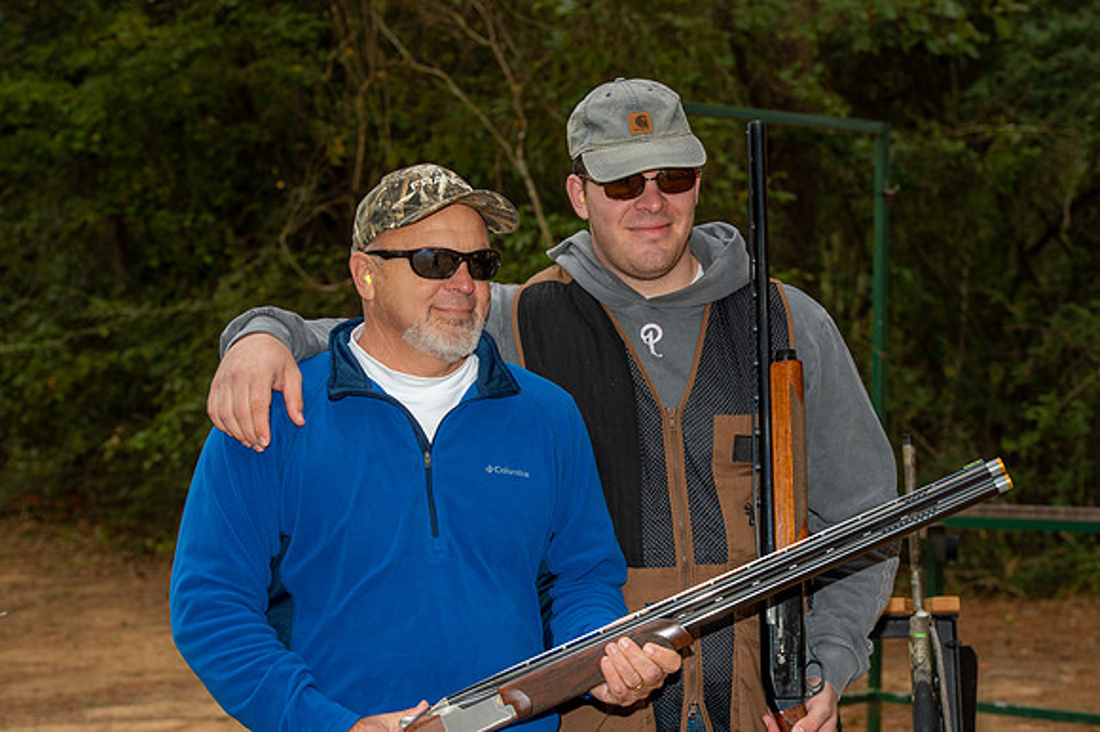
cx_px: 550
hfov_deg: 23.9
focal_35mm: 85
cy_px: 366
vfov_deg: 16.1
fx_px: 2596
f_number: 7.1
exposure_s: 1/250
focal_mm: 85
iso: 320
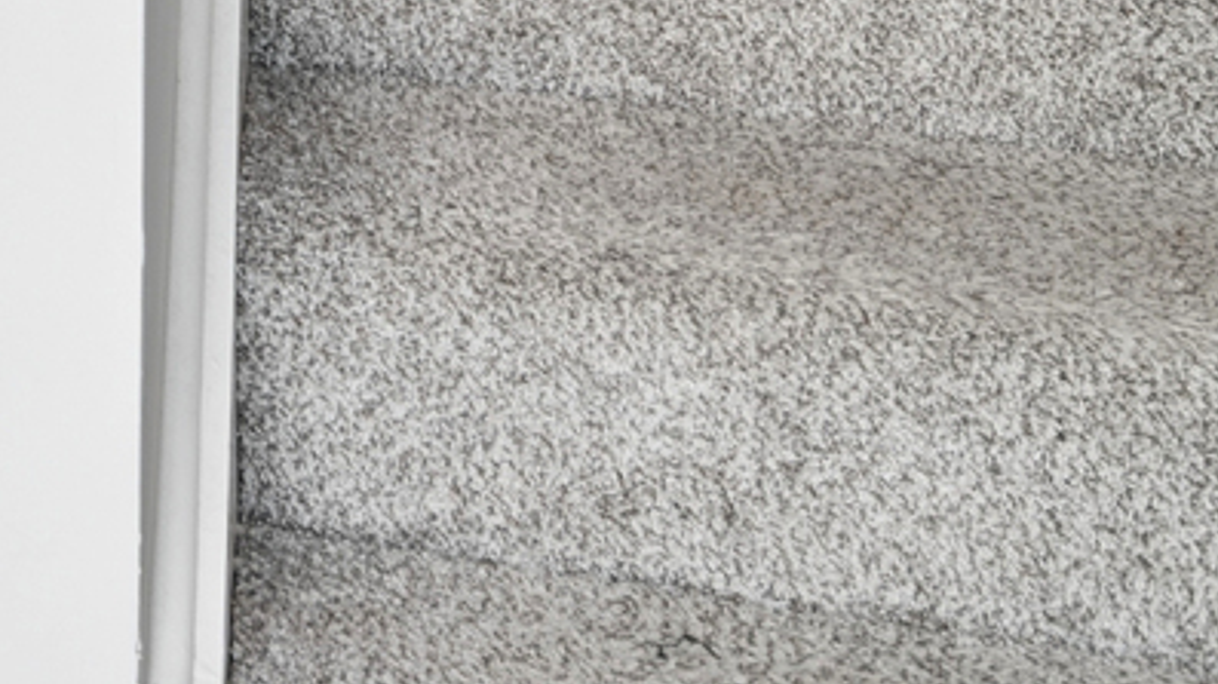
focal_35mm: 77
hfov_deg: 22.5
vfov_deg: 13.0
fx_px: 2486
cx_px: -617
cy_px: -804
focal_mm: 12
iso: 200
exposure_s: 1/10
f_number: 8
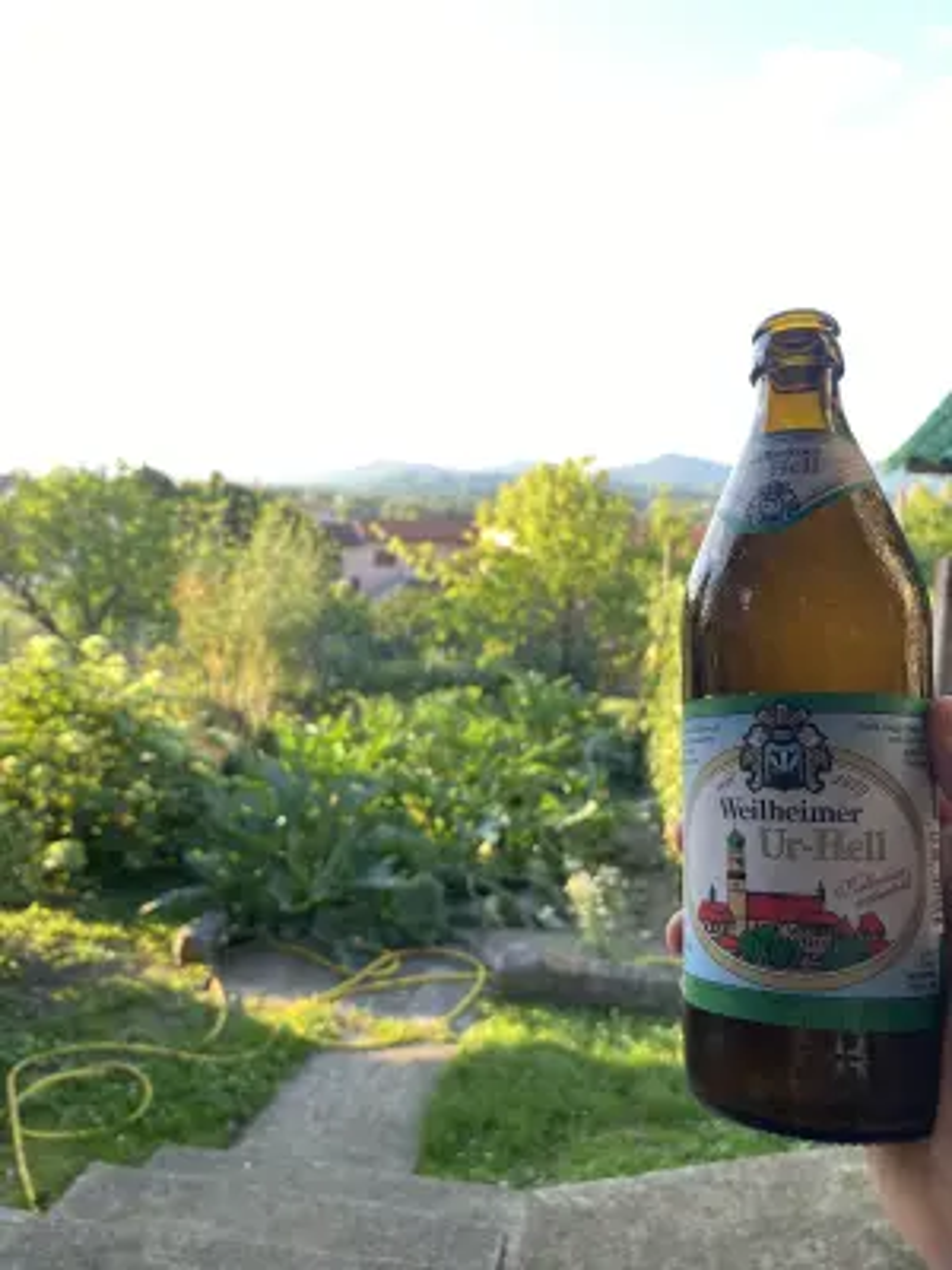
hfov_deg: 53.1
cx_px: 476
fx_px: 953
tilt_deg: -6.6
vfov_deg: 67.3
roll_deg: -0.3
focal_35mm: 26
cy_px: 635
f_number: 1.8
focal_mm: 4.25
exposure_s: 1/121
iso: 50
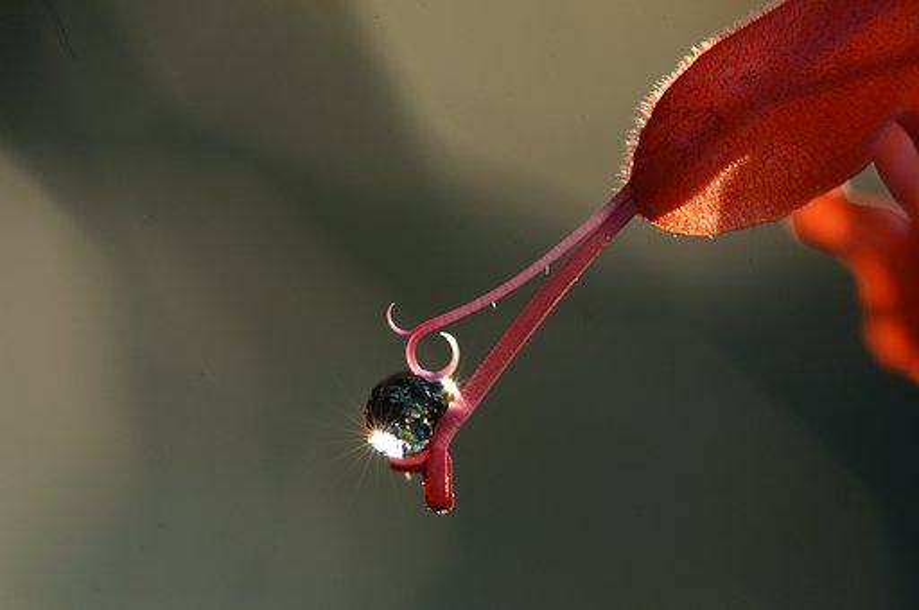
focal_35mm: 150
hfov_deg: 13.7
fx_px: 3824
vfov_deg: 9.1
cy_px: 305
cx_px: 460
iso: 400
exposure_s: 1/125
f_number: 6.3
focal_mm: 100
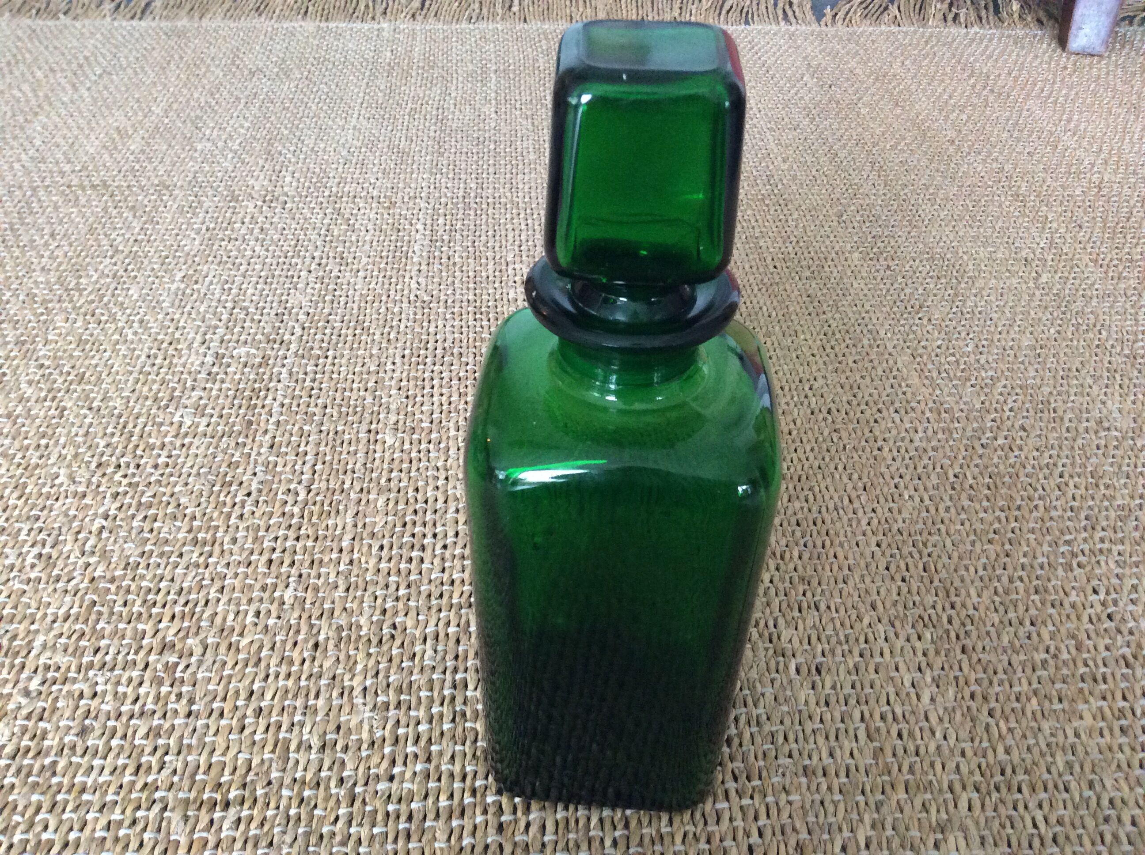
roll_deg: -0.2
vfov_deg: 44.1
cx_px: 572
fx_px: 1057
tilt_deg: -39.5
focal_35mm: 32
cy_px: 428
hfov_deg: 56.9
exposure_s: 1/25
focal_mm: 3.3
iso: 250
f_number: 2.4
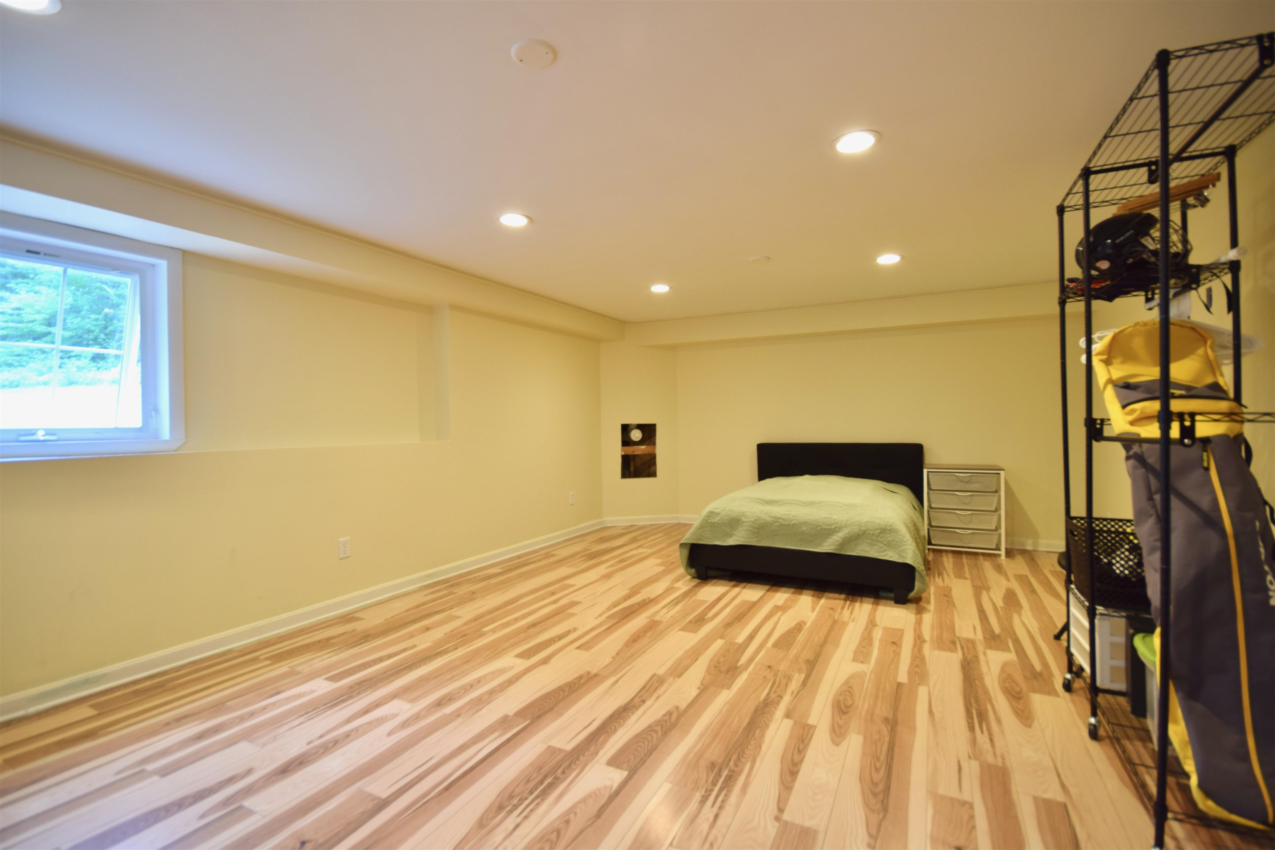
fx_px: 531
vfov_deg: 77.3
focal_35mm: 15
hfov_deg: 100.4
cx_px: 638
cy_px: 425
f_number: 6.3
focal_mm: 10
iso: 200
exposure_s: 1/4
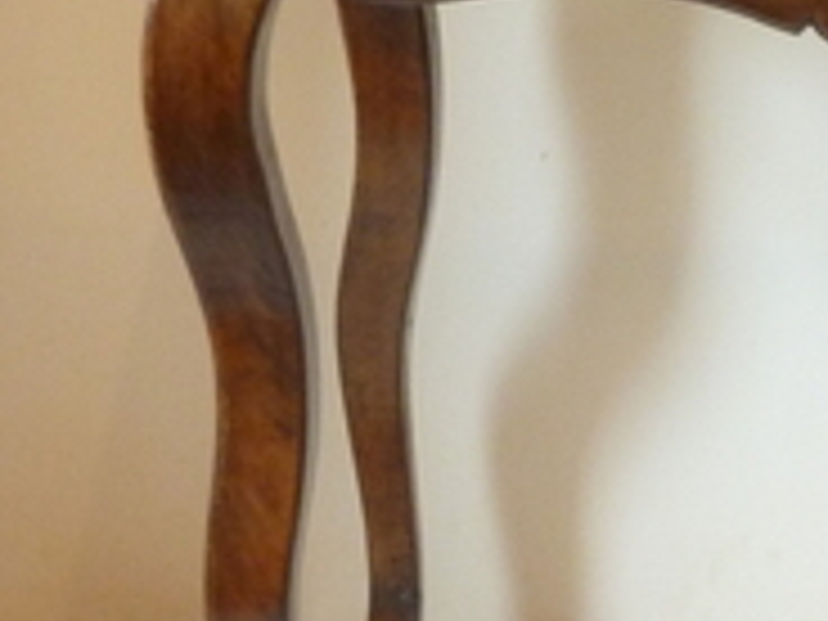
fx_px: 4282
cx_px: 828
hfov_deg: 10.9
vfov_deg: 8.3
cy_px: 238
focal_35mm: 179
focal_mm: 9.1
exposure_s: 1/10
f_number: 3.9
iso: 400
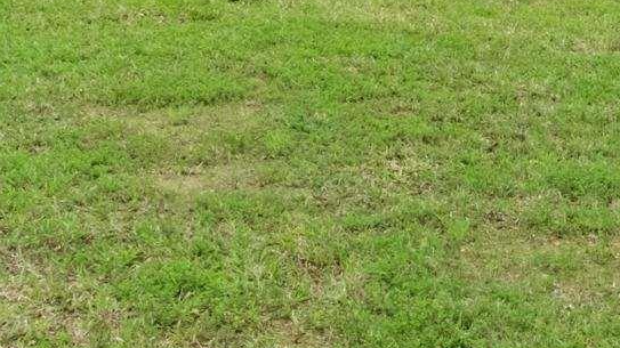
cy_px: -333
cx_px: 567
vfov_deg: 10.1
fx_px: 1824
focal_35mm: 111
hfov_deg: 18.9
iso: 400
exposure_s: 1/250
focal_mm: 15.1
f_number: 8
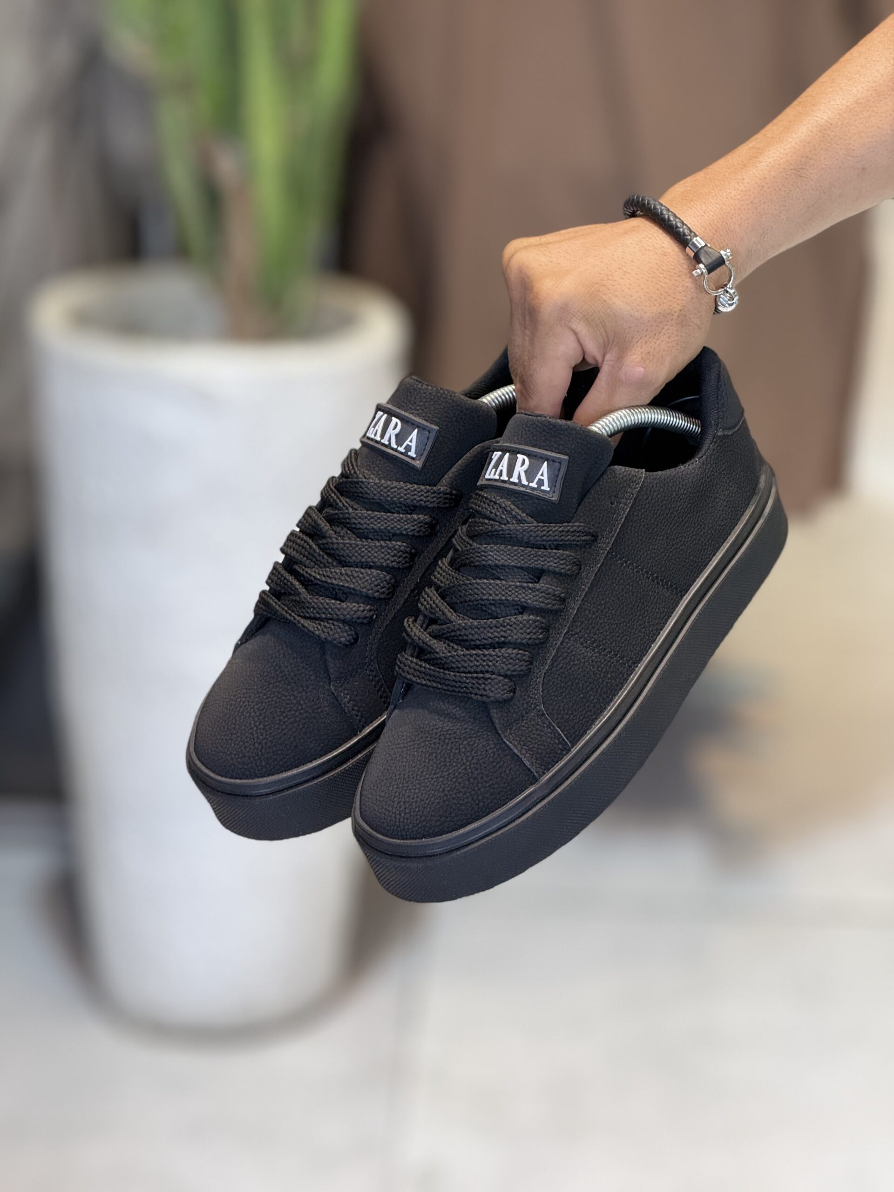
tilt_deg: -17.1
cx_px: 447
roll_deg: -1.1
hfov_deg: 12.3
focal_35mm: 120
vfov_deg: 16.4
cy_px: 596
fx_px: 4132
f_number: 2.8
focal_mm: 15.66
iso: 100
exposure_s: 1/100
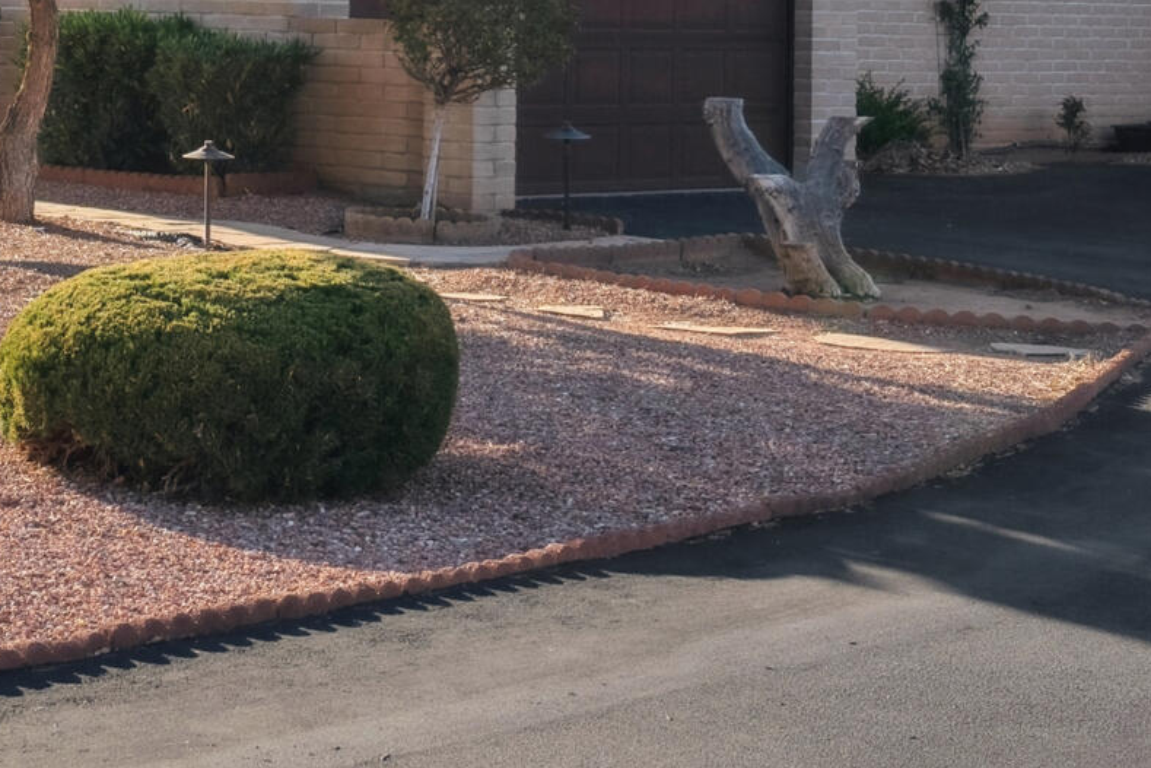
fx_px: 3037
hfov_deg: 20.7
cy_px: -174
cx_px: -31
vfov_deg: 13.9
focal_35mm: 95
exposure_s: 1/1600
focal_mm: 30
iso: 800
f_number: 8
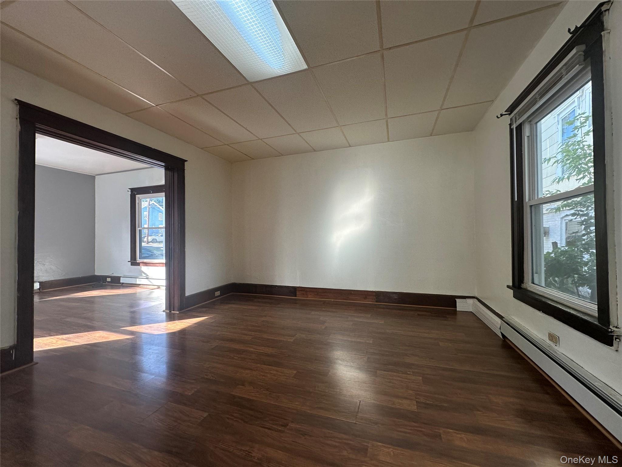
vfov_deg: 85.7
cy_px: 234
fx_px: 252
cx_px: 311
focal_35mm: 14
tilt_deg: +0.9
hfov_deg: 102.1
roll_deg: +0.4
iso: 100
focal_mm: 2.22
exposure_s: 1/90
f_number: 2.2
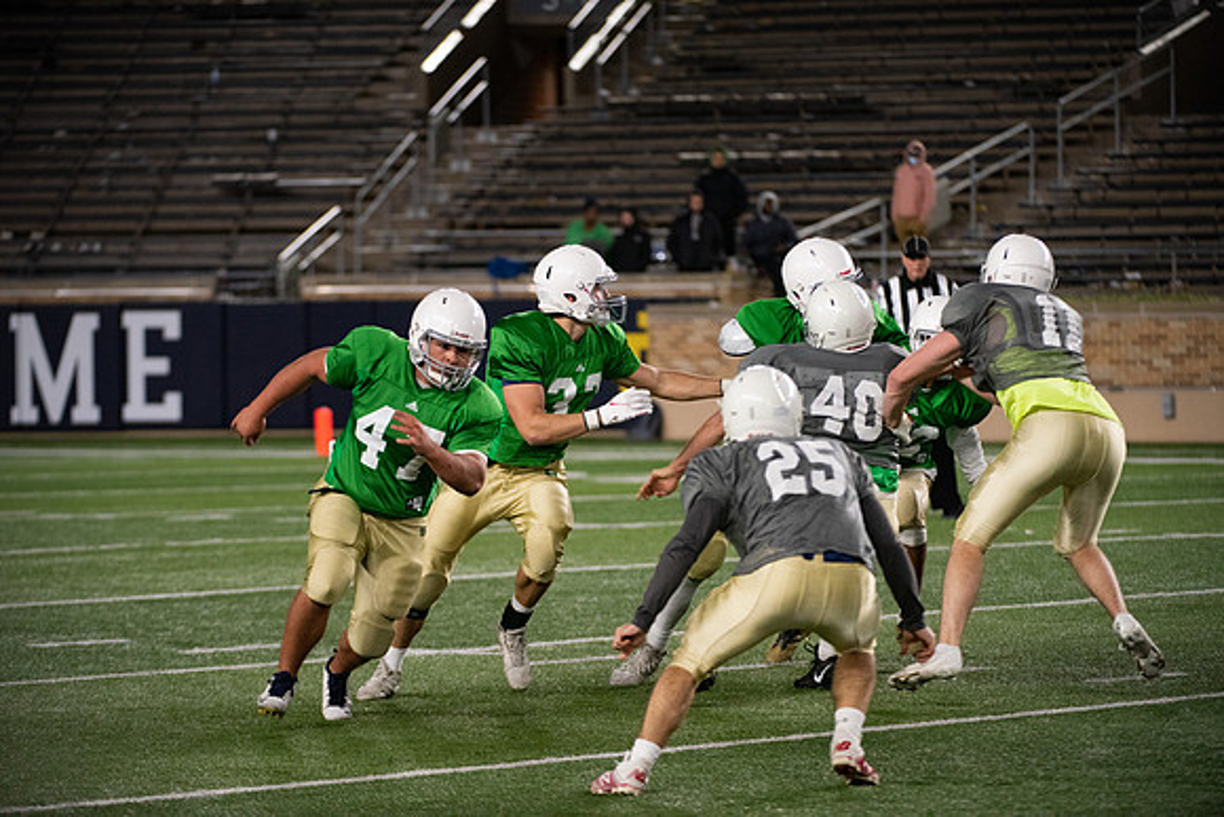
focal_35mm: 200
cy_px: 408
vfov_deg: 6.9
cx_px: 612
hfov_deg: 10.3
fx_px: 6801
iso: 3600
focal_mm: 200
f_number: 4
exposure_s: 1/500
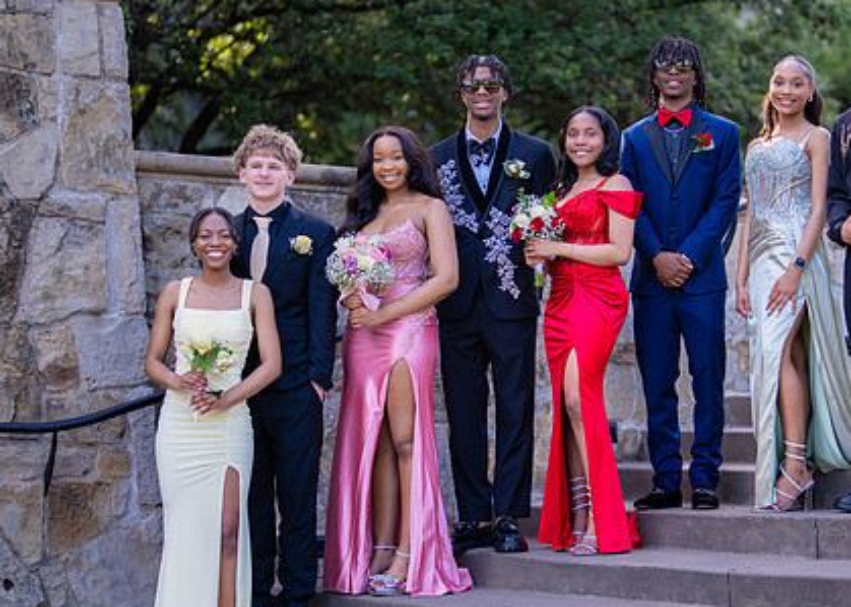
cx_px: 563
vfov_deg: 17.6
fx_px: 1957
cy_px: 328
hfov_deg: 24.4
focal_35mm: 81
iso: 200
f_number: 1.2
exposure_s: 1/1600
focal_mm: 50
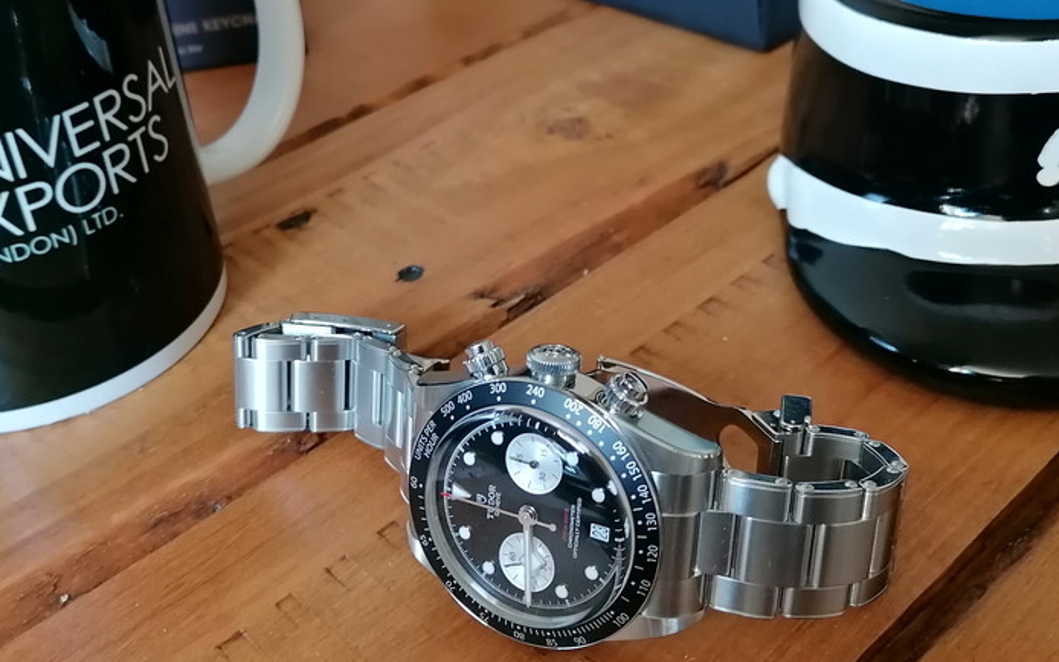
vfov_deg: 29.1
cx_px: 472
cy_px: 247
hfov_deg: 45.2
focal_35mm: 44
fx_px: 1270
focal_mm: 4.75
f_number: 1.8
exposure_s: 1/25
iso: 320
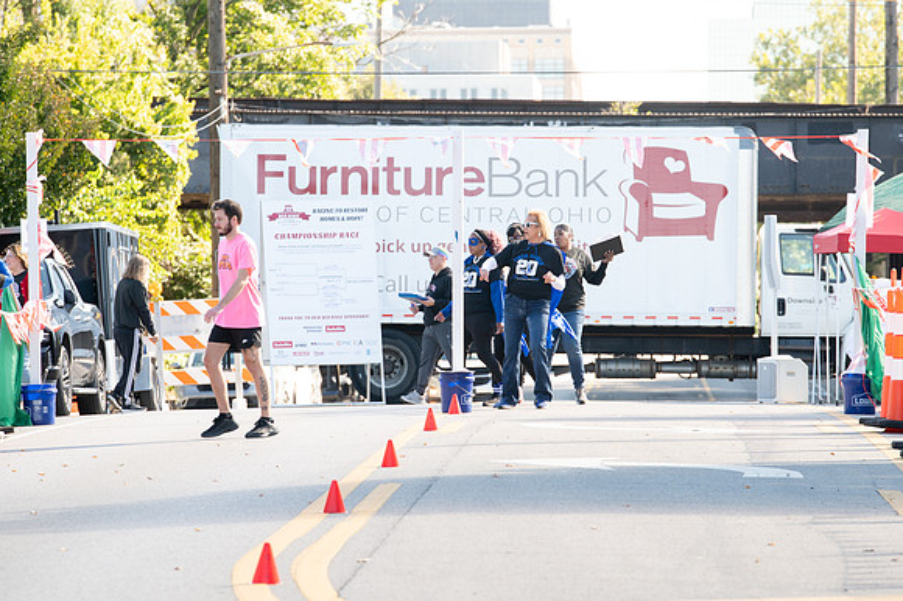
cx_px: 450
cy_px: 290
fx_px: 5764
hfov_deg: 9.0
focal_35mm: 230
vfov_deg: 6.0
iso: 640
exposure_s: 1/320
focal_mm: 200
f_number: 7.1
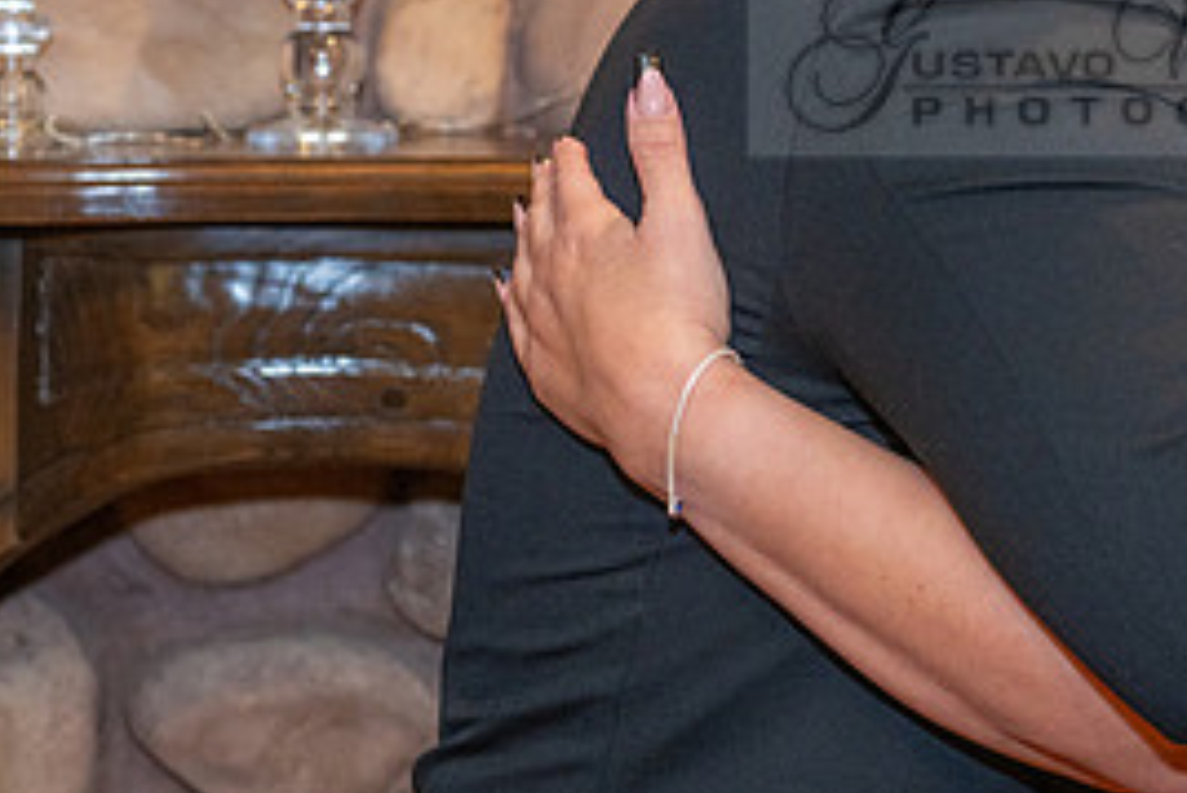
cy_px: 169
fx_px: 4552
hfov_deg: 14.8
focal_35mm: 138
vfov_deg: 9.9
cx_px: 929
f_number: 4
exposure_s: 1/160
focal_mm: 52
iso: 640
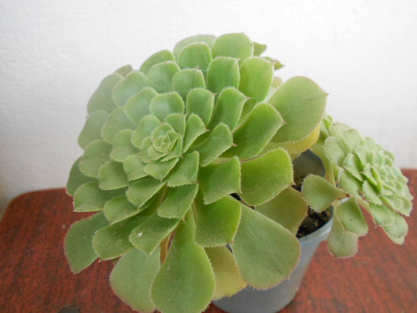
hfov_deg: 61.7
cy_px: 156
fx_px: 349
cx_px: 208
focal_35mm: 29
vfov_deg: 48.2
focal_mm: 5.3
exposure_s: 1/30
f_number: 3.4
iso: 320
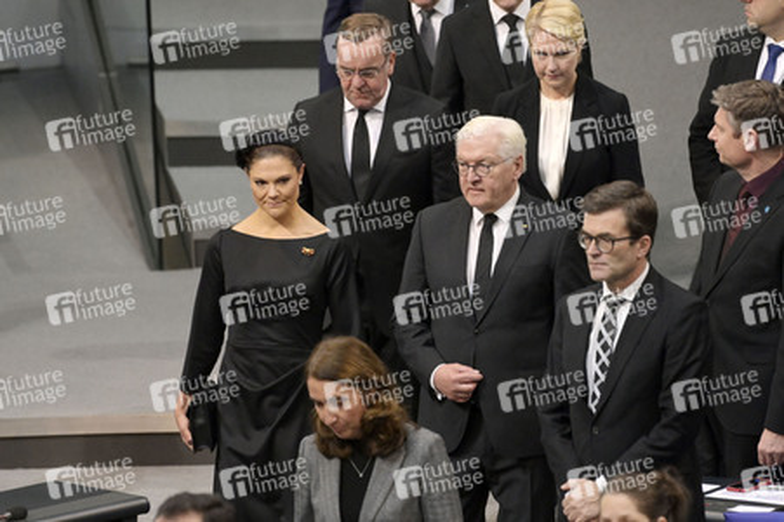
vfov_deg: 4.2
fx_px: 7181
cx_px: 392
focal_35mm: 330
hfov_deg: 6.2
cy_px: 261
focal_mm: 330
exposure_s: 1/400
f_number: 5.6
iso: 10000
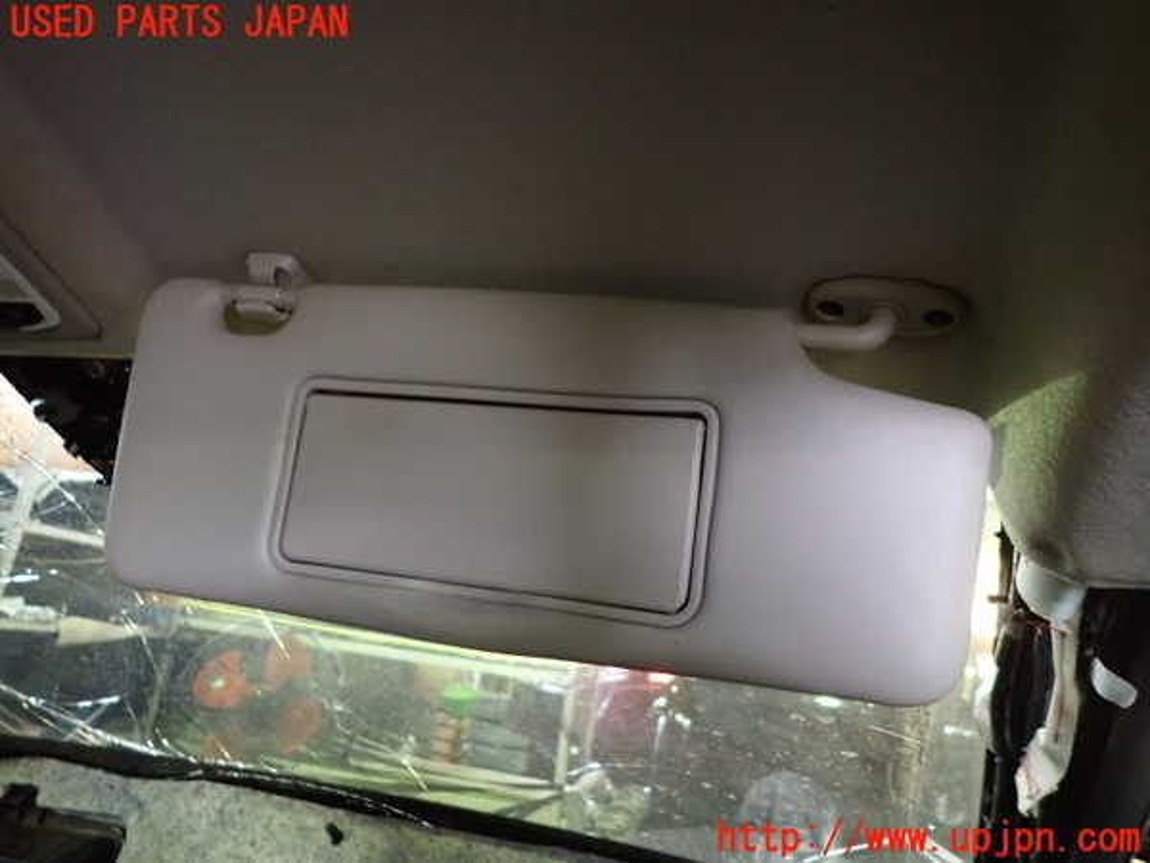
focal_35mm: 25
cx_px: 575
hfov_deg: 69.4
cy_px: 432
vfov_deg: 54.9
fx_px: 831
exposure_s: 1/25
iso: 800
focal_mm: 4.5
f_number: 2
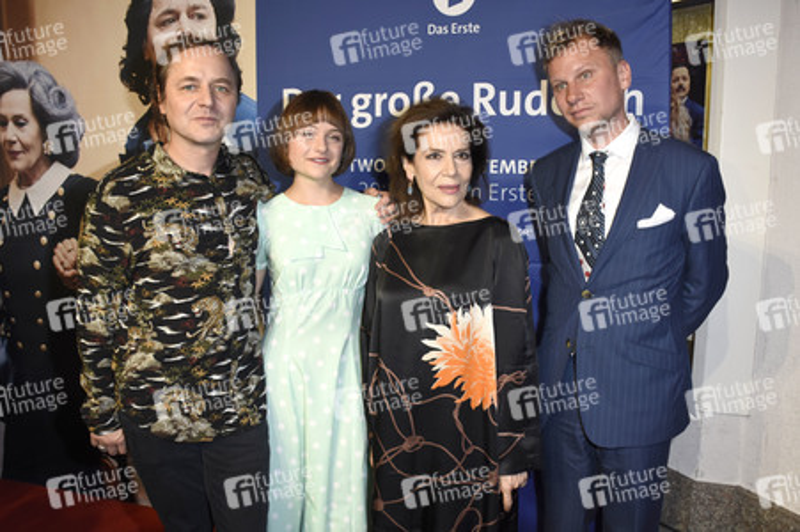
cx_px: 400
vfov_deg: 47.9
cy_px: 266
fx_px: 600
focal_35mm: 27
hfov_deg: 67.4
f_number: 6.3
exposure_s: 1/160
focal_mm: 18
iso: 640
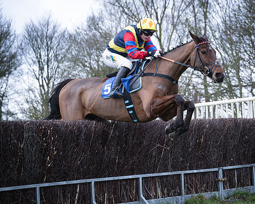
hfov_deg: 17.7
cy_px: 112
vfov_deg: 14.3
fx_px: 815
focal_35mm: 108
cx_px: 195
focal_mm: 70
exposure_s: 1/1600
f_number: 2.8
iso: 800
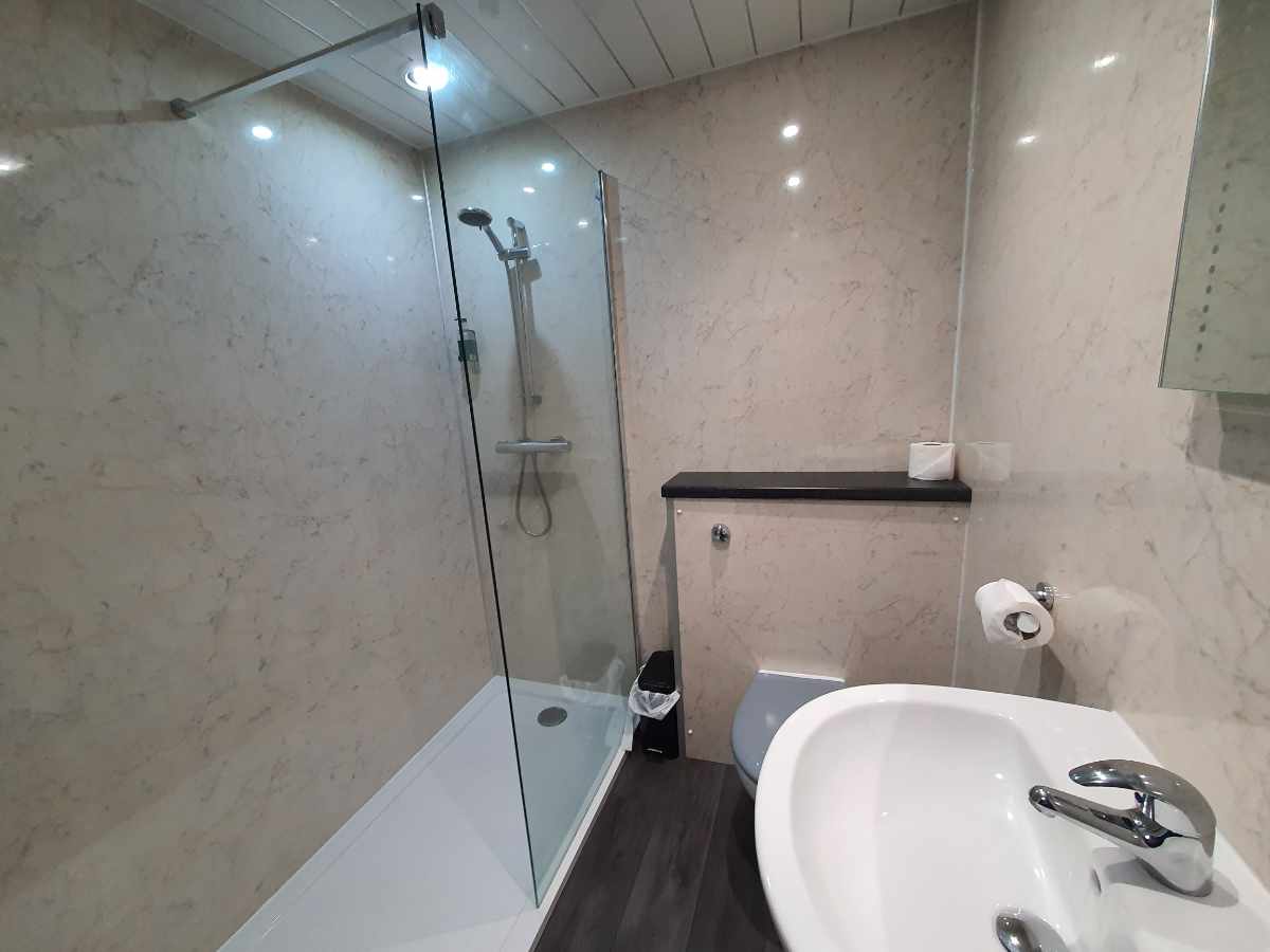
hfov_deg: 106.2
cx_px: 635
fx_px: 477
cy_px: 476
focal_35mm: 13
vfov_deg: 89.9
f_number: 2.2
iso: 125
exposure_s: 1/50
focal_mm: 1.8
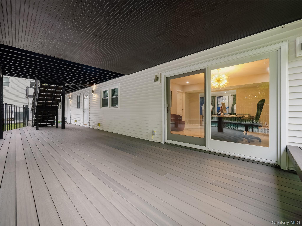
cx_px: 151
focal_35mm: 14
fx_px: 122
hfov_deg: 102.1
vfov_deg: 85.7
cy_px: 113
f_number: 2.8
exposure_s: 1/10
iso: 200
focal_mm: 7
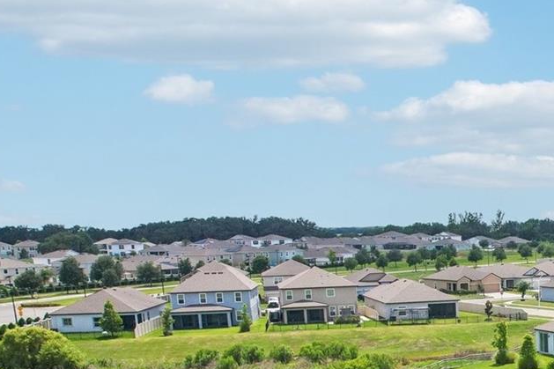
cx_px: 624
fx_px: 861
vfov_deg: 22.7
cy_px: 411
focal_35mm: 56
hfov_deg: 31.3
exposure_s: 1/1600
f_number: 2.8
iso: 400
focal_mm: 8.4
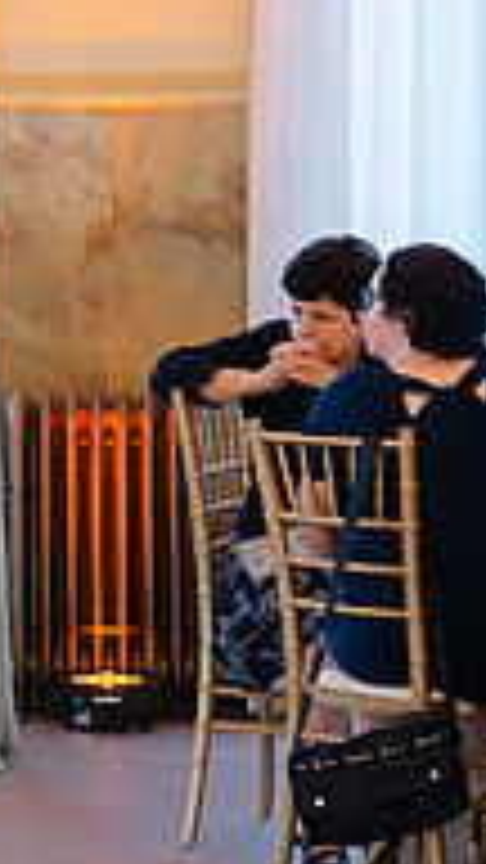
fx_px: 3620
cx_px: -554
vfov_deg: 13.6
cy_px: 308
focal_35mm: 158
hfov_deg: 7.3
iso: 320
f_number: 1.8
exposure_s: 1/100
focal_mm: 50
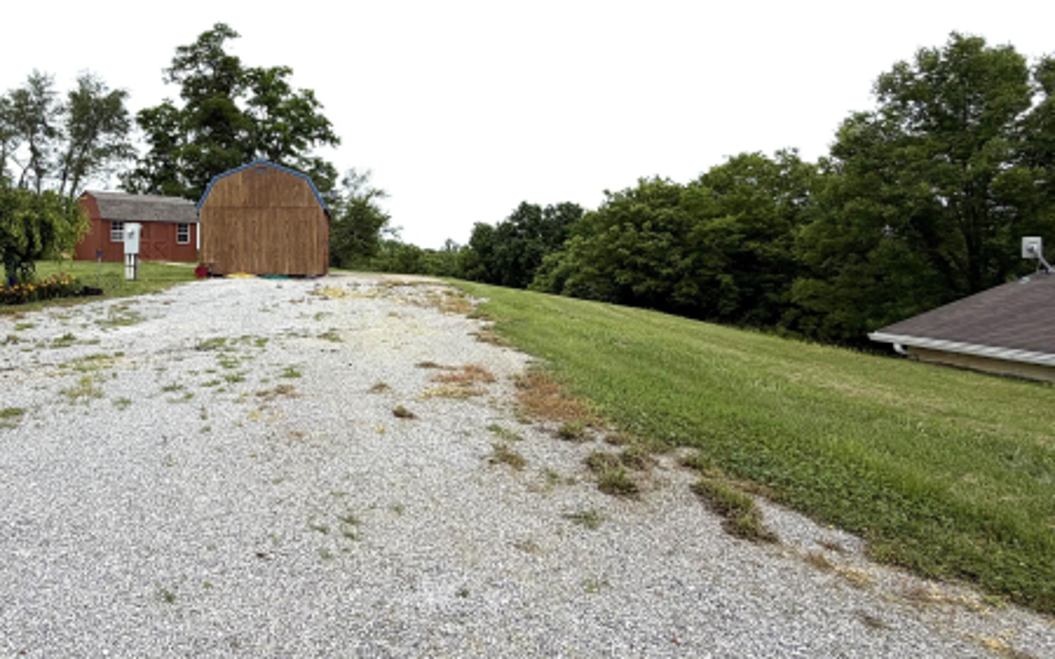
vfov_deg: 54.4
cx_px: 304
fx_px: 632
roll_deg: +0.2
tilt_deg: +1.0
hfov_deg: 75.6
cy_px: 244
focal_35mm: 22
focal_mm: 2.22
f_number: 2.2
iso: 20
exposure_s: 1/1431
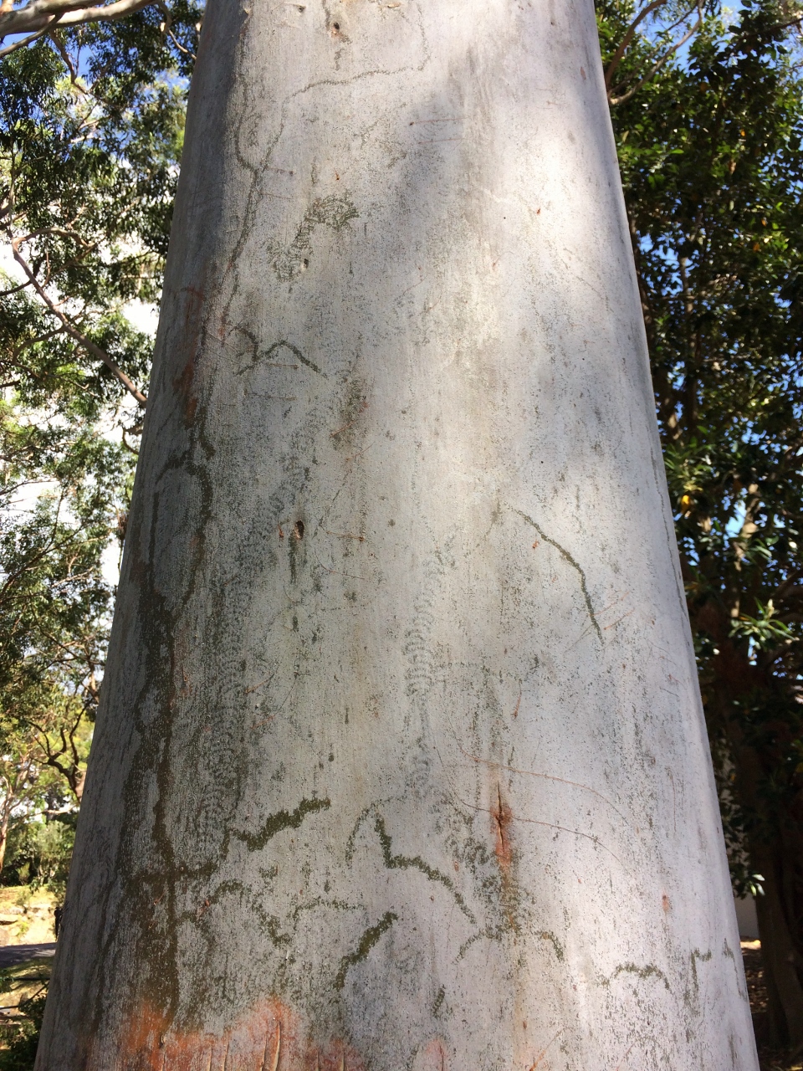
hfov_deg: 48.2
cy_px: 536
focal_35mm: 29
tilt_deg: +24.9
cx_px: 402
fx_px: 897
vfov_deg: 61.7
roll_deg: +0.7
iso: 32
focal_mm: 4.15
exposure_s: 1/695
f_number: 2.2
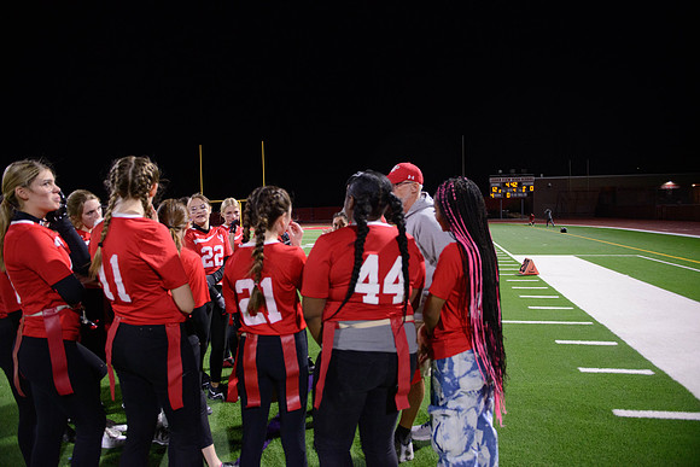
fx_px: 467
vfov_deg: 53.2
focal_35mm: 24
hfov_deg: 73.7
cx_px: 350
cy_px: 234
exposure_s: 1/320
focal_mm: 24
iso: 3200
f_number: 2.8
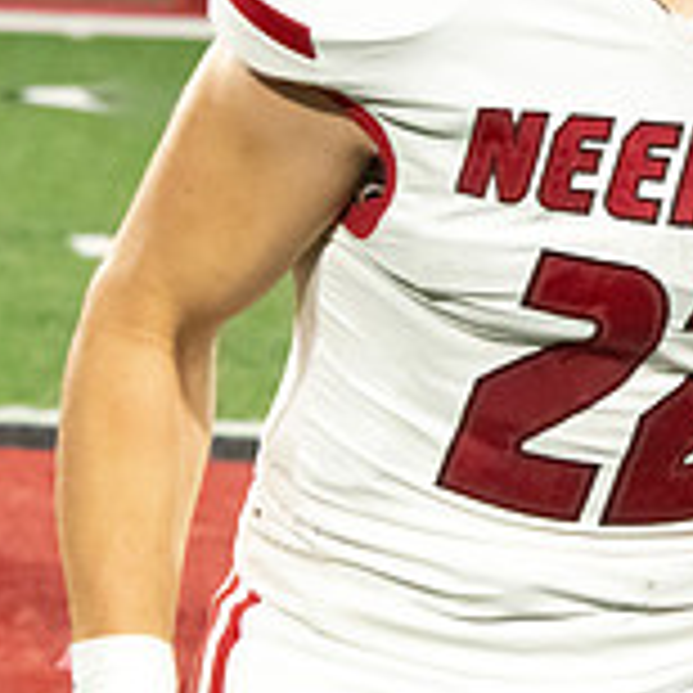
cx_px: 801
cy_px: 92
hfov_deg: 5.4
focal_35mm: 321
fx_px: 7271
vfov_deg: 5.5
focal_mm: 100
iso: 10000
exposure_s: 1/250
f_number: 7.1
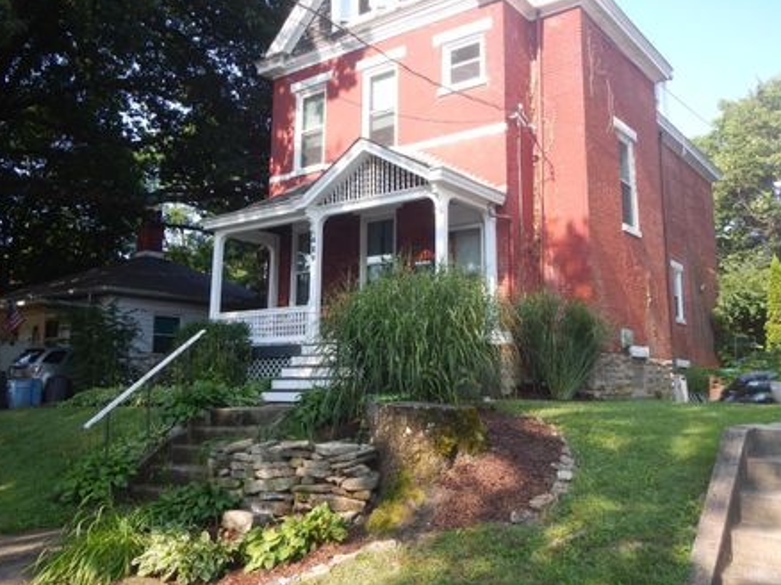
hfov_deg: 56.8
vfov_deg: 44.0
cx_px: 376
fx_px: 722
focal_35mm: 32
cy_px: 258
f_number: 3.9
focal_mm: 5
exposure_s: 1/200
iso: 125
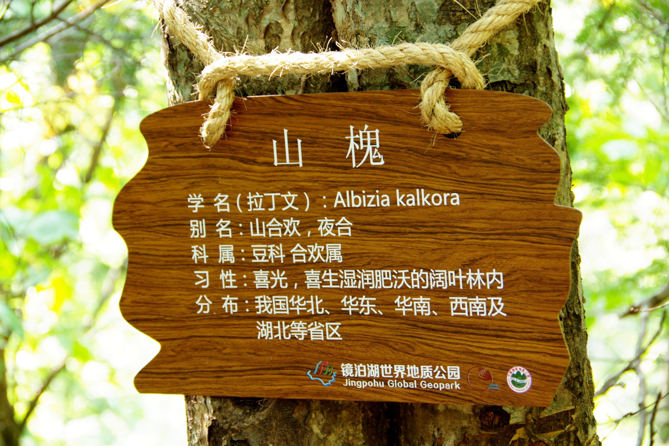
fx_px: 2174
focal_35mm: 117
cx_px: 334
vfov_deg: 11.7
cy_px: 223
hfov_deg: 17.5
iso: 400
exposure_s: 1/20
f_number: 5.6
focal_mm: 78
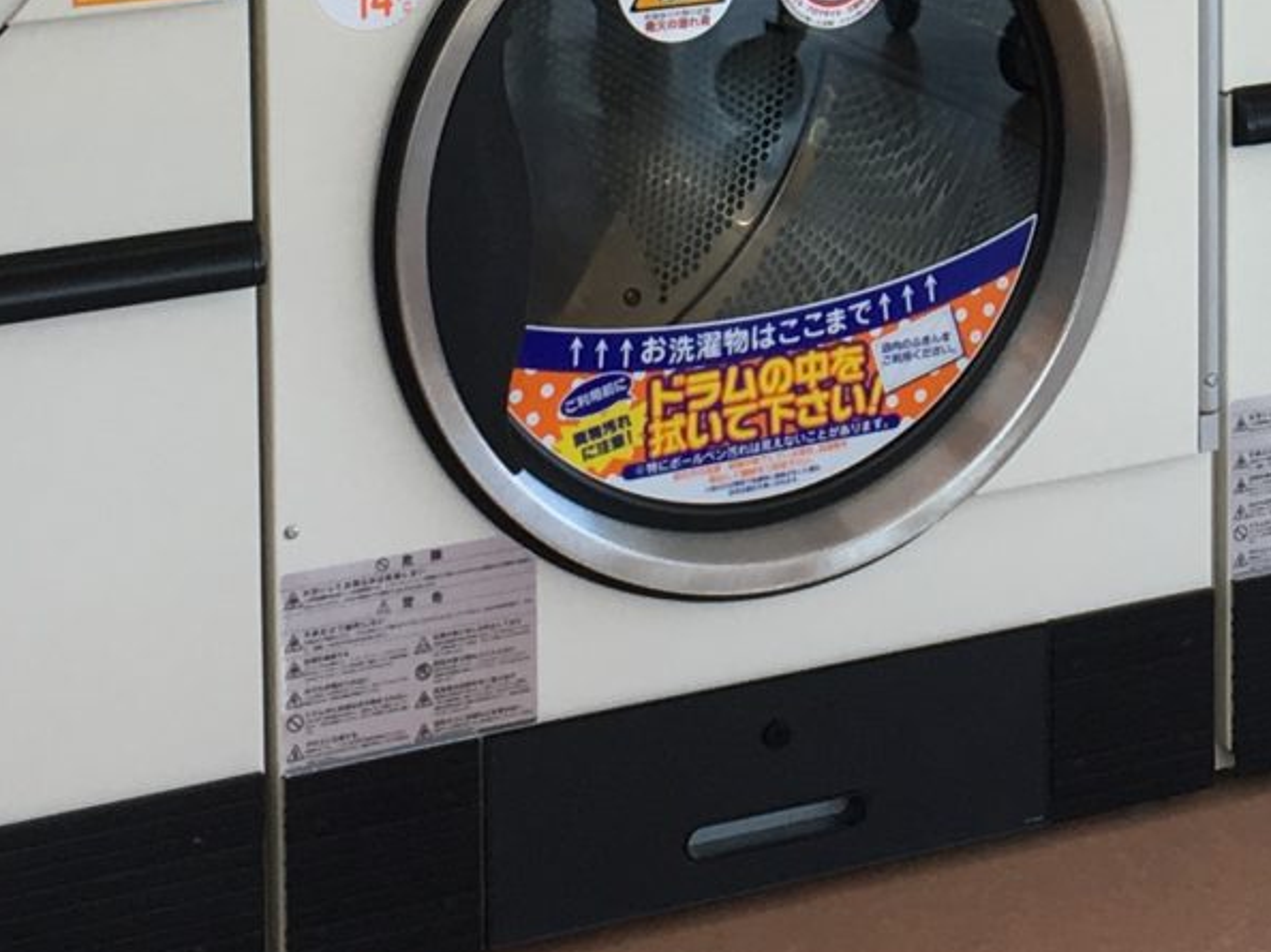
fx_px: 4588
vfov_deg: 11.3
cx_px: 1280
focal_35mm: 125
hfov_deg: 15.5
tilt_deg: -5.6
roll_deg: -0.3
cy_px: -556
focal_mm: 4.15
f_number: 2.2
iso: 32
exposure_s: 1/120
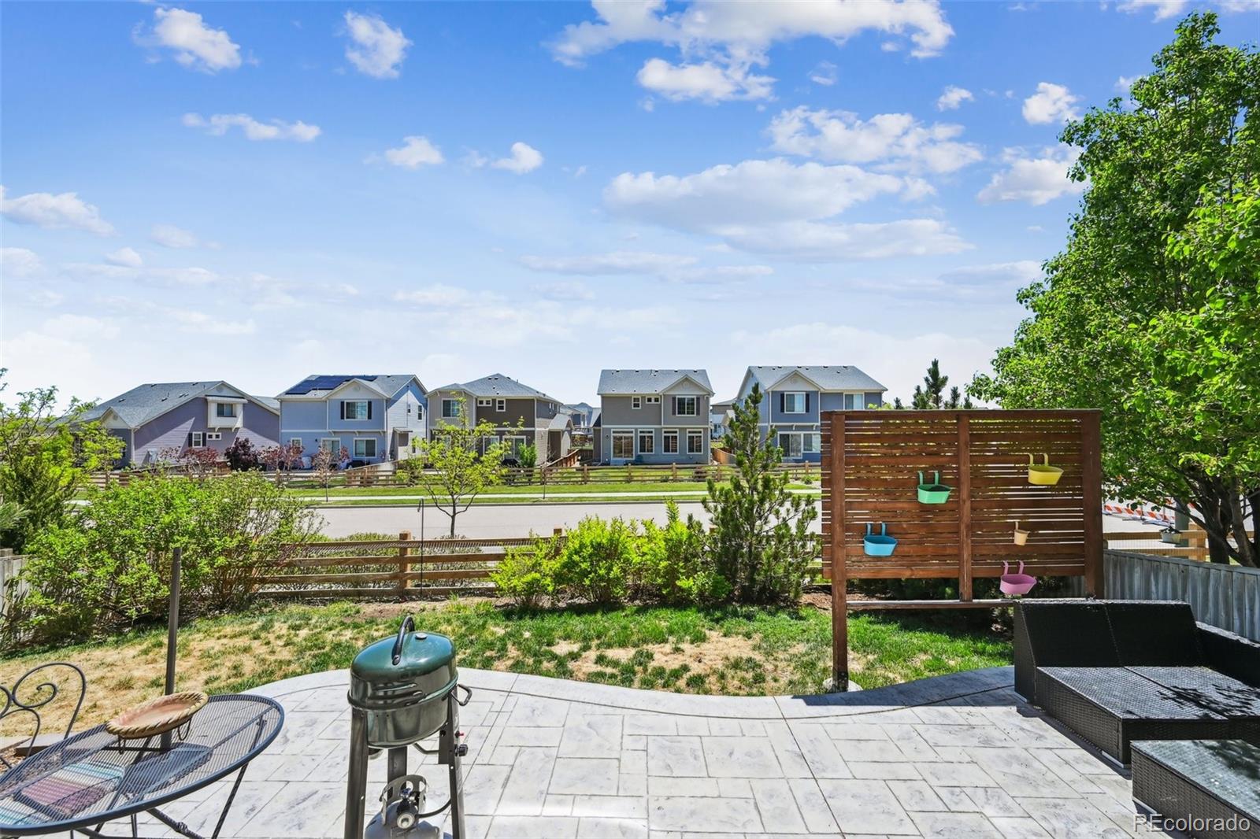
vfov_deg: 81.2
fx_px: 490
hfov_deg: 104.3
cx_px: 630
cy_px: 420
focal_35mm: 14
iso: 400
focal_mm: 14
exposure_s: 1/800
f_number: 10
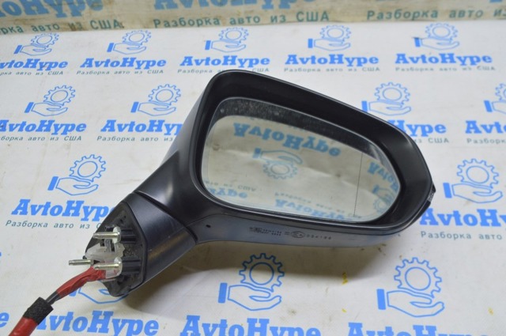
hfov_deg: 57.3
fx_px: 463
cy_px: 168
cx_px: 253
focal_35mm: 33
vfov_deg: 39.9
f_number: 5.6
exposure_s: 1/20
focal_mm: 22
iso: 400
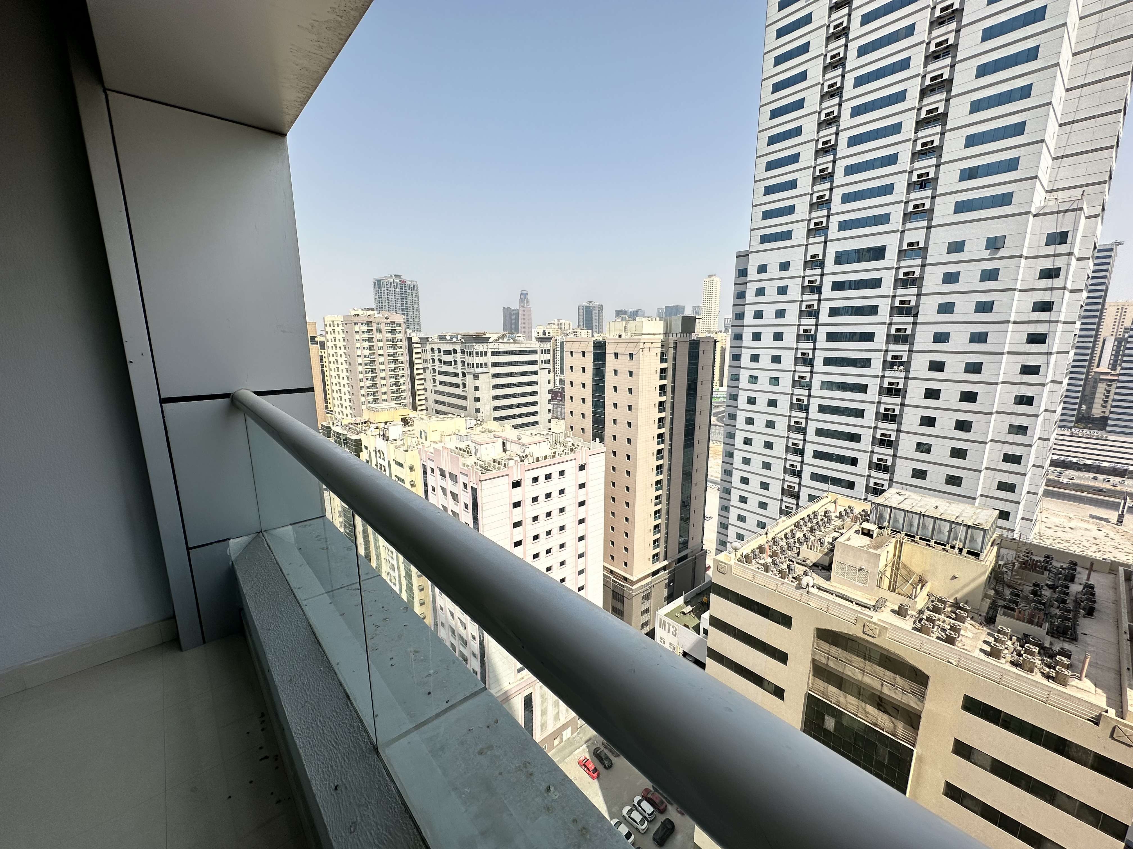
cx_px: 566
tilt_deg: -11.0
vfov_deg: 85.7
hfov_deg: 102.1
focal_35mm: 14
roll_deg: -0.6
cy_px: 424
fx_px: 458
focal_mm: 2.22
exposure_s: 1/1742
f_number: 2.2
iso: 40
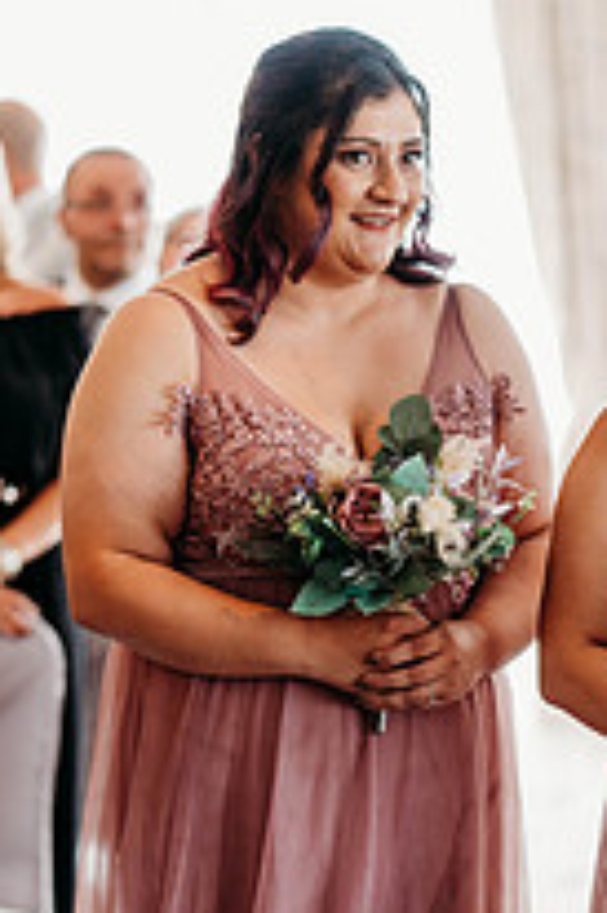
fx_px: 4712
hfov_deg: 7.4
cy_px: 767
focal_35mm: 186
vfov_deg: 11.0
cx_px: 481
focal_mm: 85
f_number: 2
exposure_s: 1/200
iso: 400
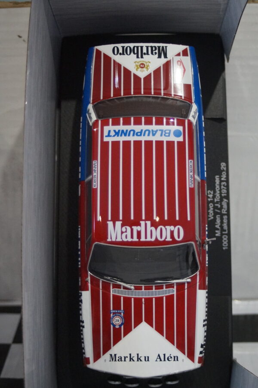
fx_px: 564
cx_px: 129
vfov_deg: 37.9
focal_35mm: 52
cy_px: 194
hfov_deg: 25.8
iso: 3200
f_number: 4
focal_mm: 35
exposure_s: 1/125
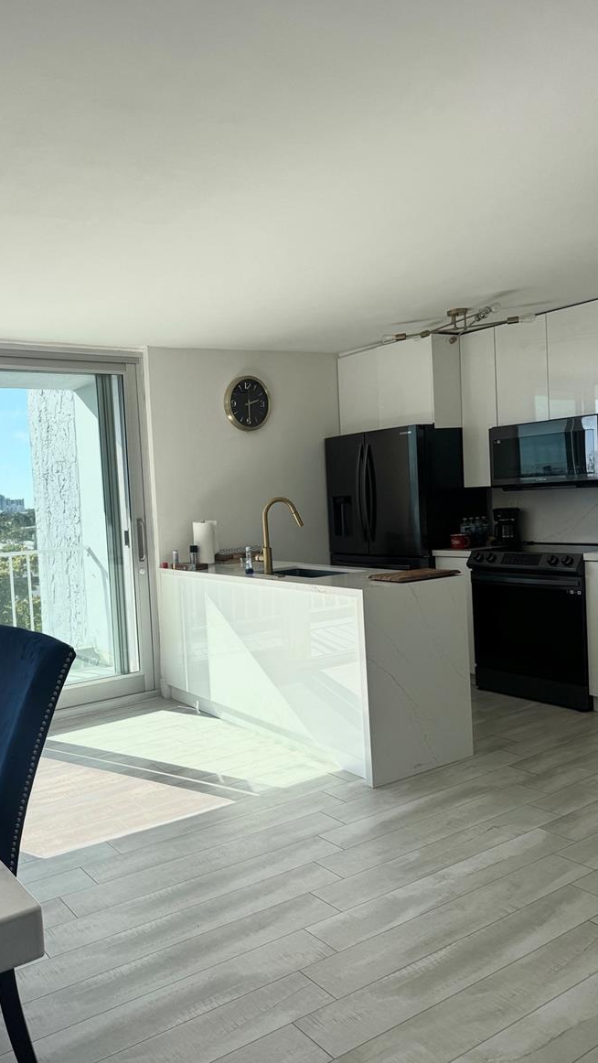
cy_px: 534
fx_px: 761
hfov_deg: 42.2
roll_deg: +4.3
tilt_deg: -2.9
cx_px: 188
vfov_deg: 69.9
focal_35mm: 27
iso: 80
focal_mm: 6.76
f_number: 1.78
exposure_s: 1/2415
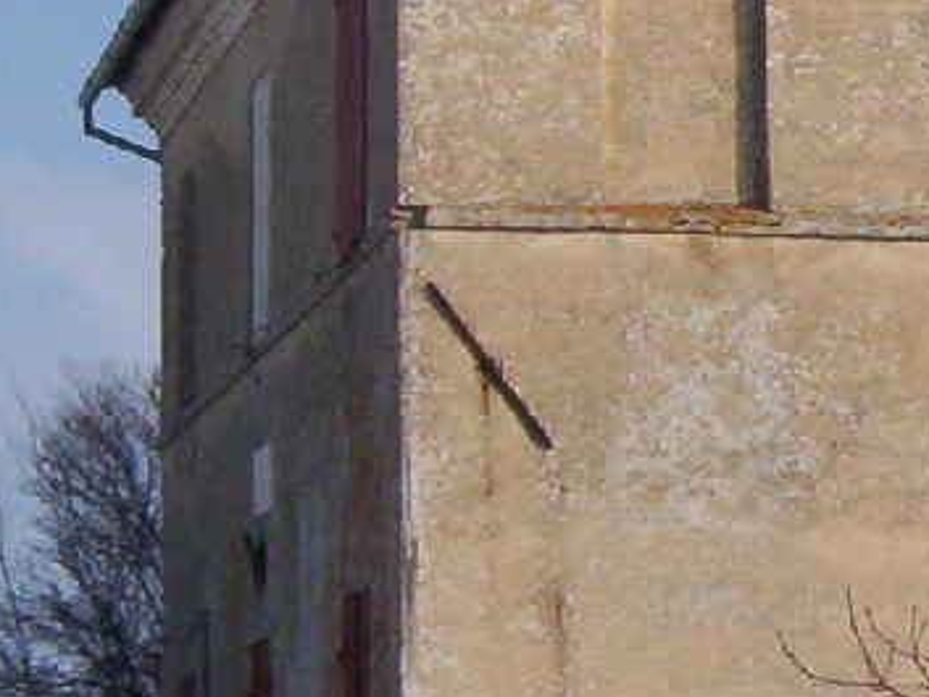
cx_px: 984
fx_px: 4591
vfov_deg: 8.7
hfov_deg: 11.4
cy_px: 195
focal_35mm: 171
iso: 100
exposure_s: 1/1017
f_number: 5.97
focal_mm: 7.88
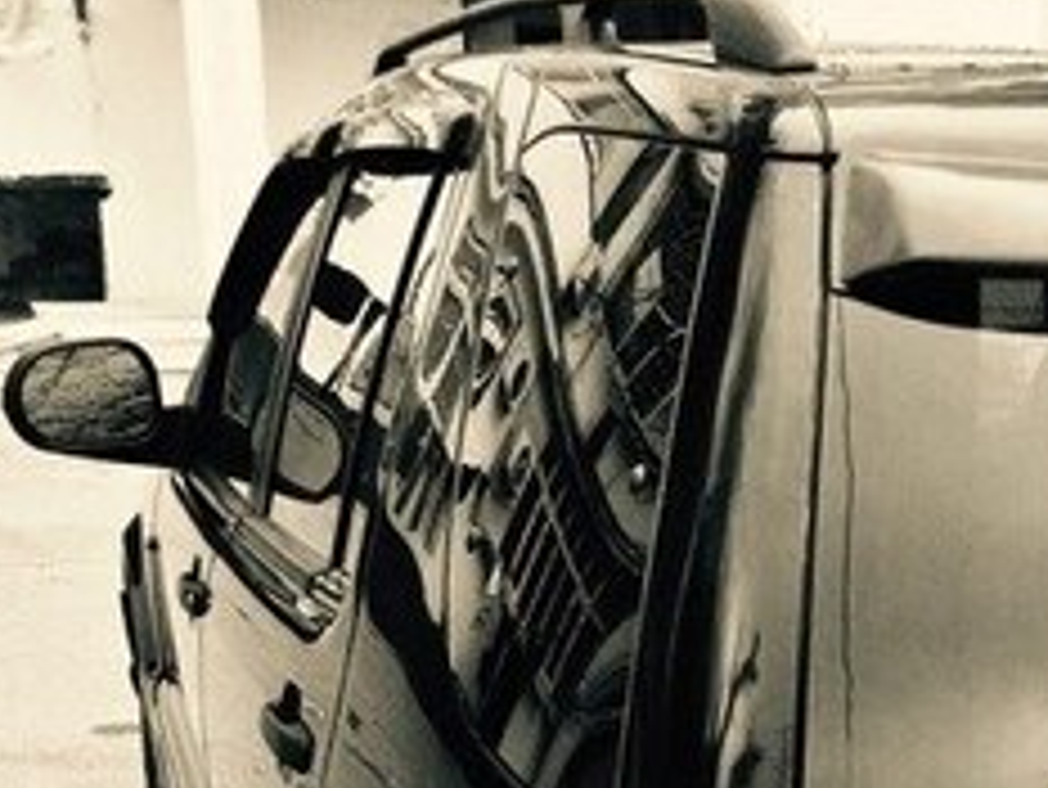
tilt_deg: -16.7
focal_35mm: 82
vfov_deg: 17.2
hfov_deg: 22.4
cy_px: 943
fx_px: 2484
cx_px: 1160
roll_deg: -0.3
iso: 40
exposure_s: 1/100
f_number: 2.2
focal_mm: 4.15
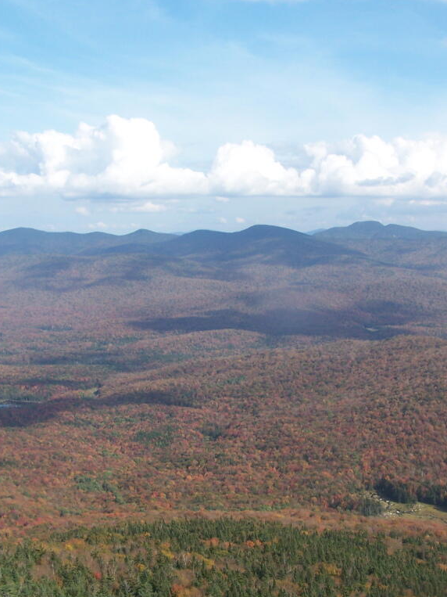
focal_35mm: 51
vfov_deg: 37.5
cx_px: 303
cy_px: 298
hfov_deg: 28.3
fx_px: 878
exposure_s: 1/640
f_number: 4
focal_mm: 6.3
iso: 80
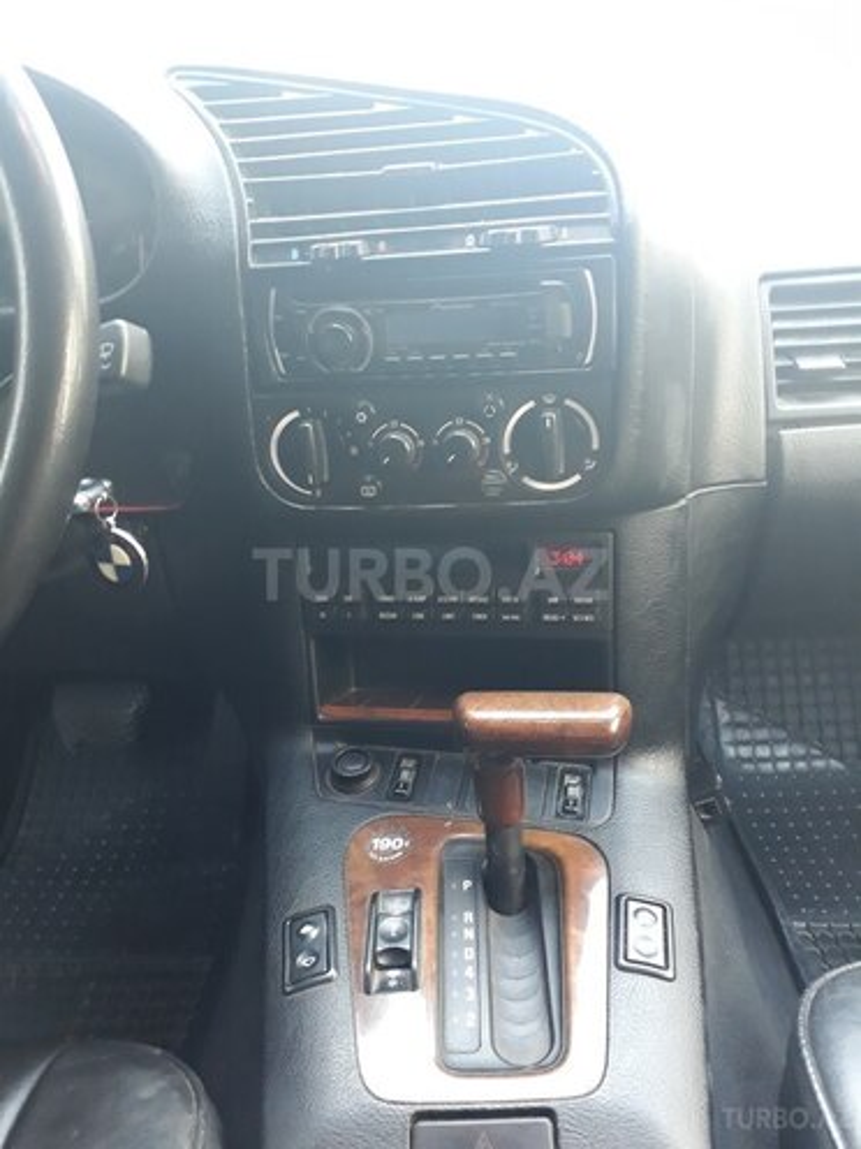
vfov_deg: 65.3
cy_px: 574
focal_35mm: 27
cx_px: 430
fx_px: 895
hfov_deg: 51.4
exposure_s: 1/33
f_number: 1.9
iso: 200
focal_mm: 3.6
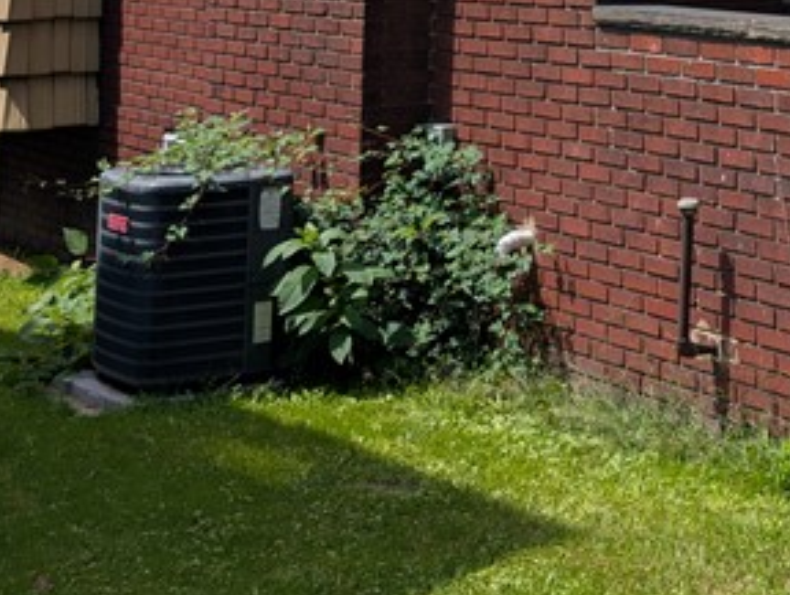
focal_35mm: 85
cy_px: -398
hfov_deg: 22.1
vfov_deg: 15.5
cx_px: 797
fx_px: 1943
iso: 22
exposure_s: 1/1355
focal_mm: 6.9
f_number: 1.68
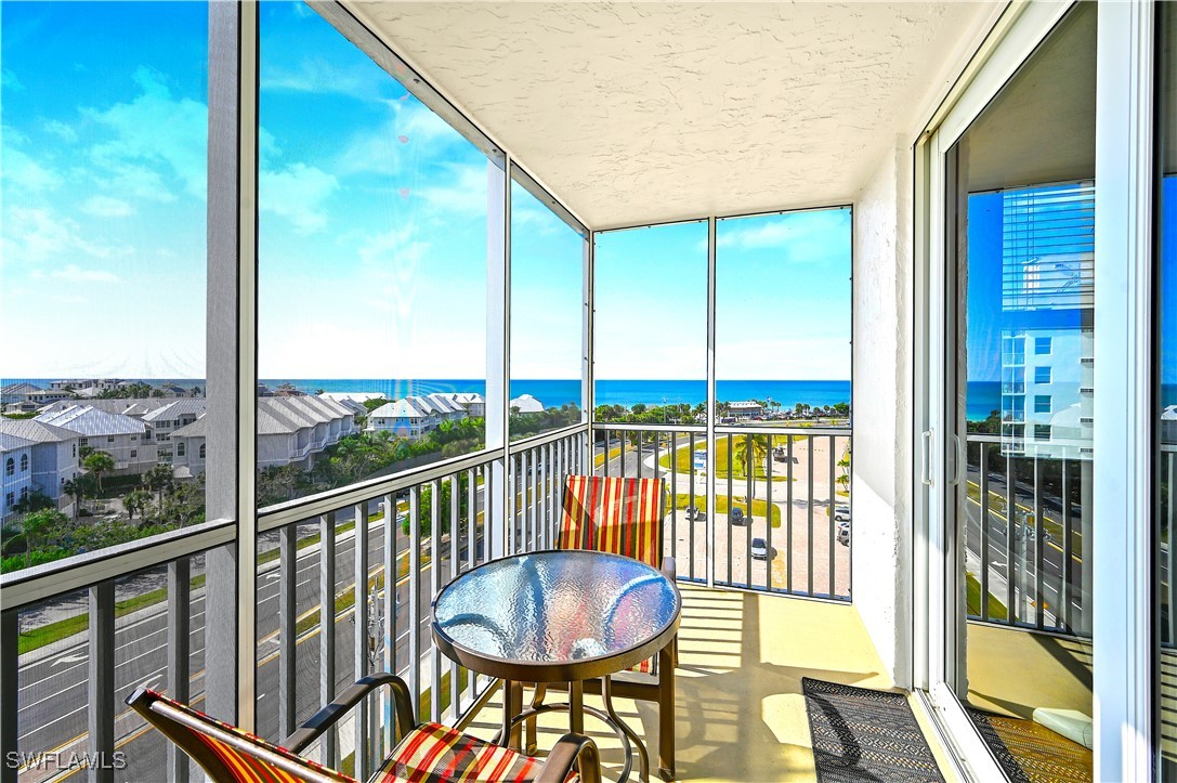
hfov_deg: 104.3
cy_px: 392
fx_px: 457
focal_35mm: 14
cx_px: 588
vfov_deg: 81.1
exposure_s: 1/60
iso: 100
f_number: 8
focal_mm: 14
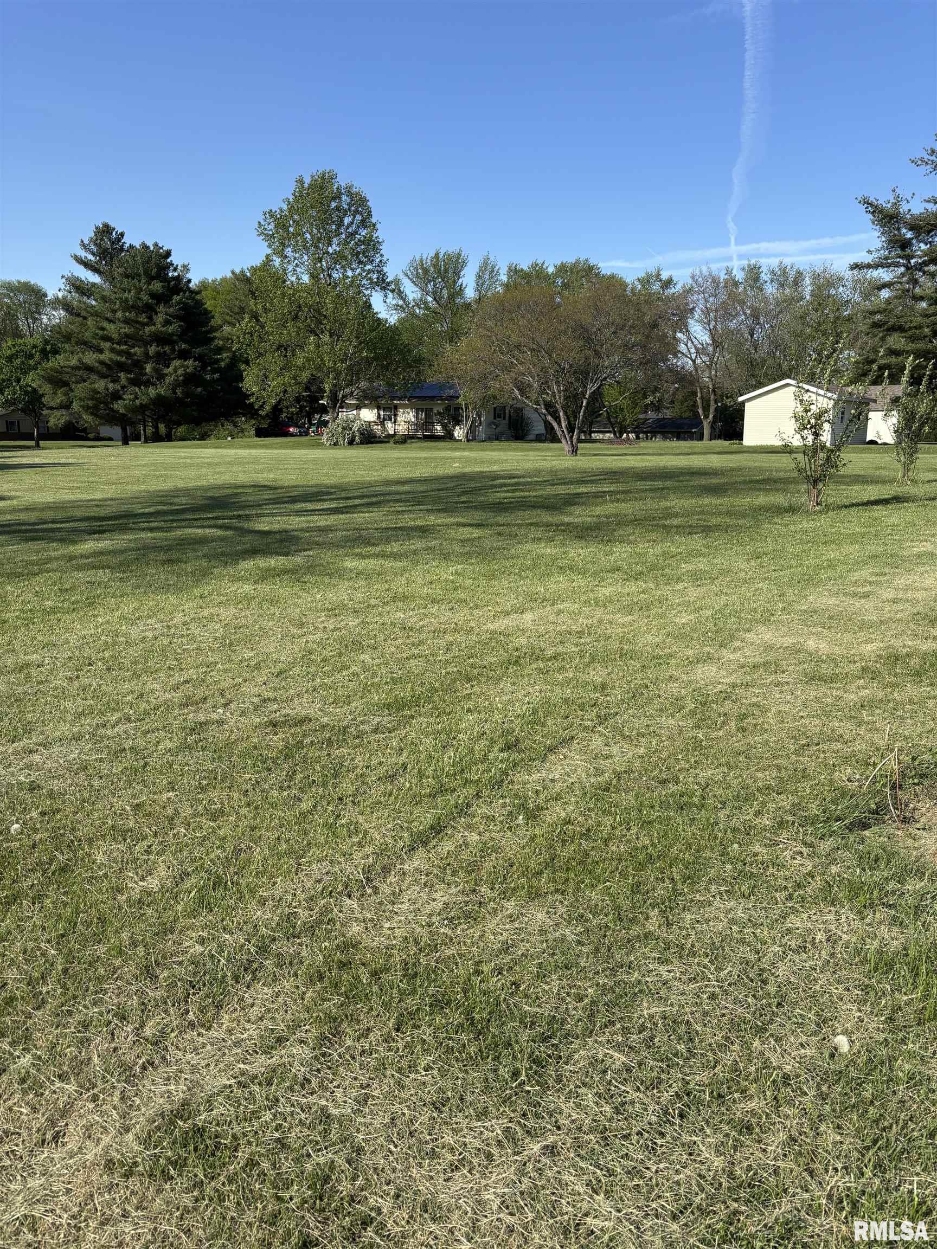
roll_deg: -1.4
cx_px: 468
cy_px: 624
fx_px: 938
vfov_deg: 67.3
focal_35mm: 26
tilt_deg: -10.3
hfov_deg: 53.1
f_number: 1.6
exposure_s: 1/2571
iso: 50
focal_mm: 5.96
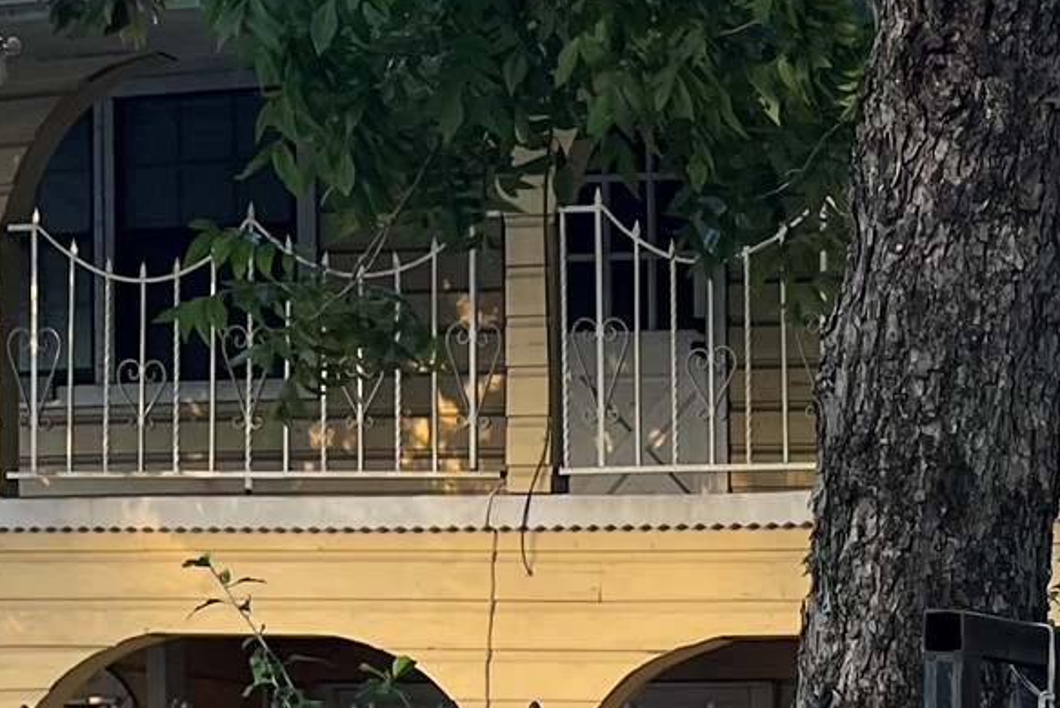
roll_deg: -0.6
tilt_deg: -3.2
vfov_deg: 13.2
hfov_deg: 18.6
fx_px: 2798
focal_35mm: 95
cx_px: 1649
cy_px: 1203
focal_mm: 5.1
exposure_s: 1/121
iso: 100
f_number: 1.6
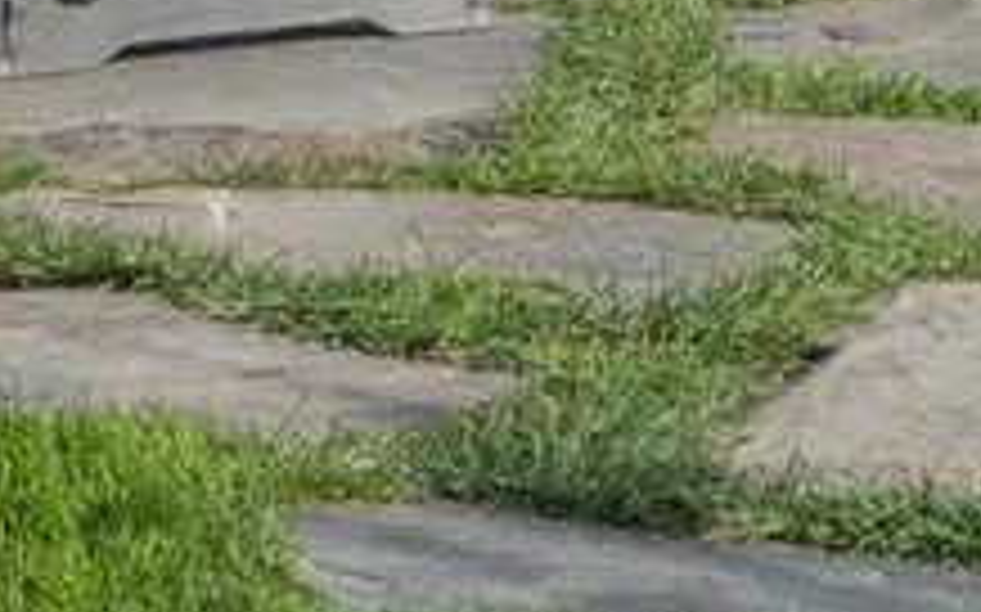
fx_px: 11677
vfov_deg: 3.0
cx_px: 99
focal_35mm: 437
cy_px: -1116
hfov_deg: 4.8
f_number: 4
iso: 100
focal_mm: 52
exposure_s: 1/1000
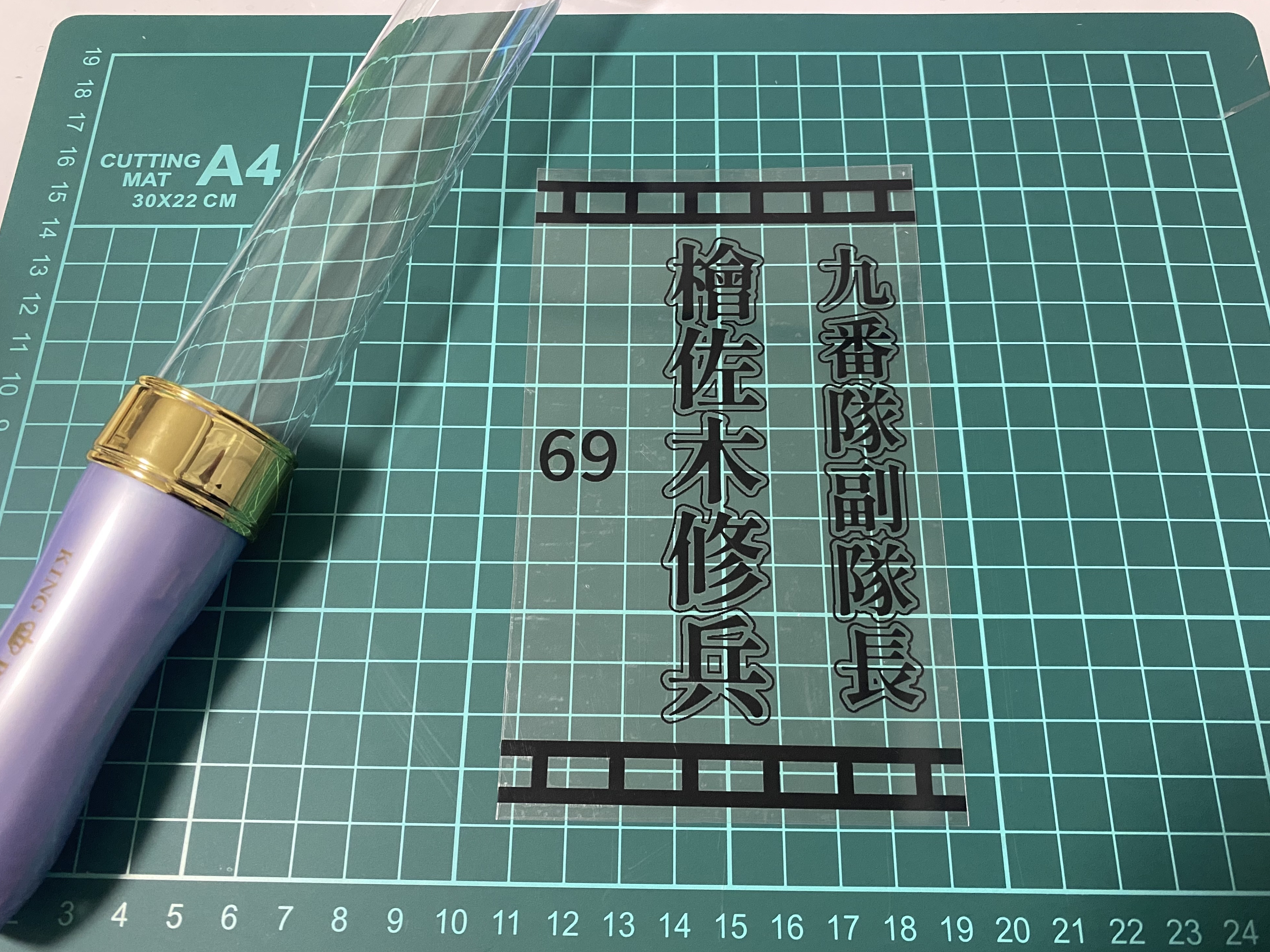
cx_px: 647
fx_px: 991
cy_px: 480
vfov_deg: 51.4
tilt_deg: -69.7
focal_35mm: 27
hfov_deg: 65.3
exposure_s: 1/53
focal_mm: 4.25
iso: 500
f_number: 1.8
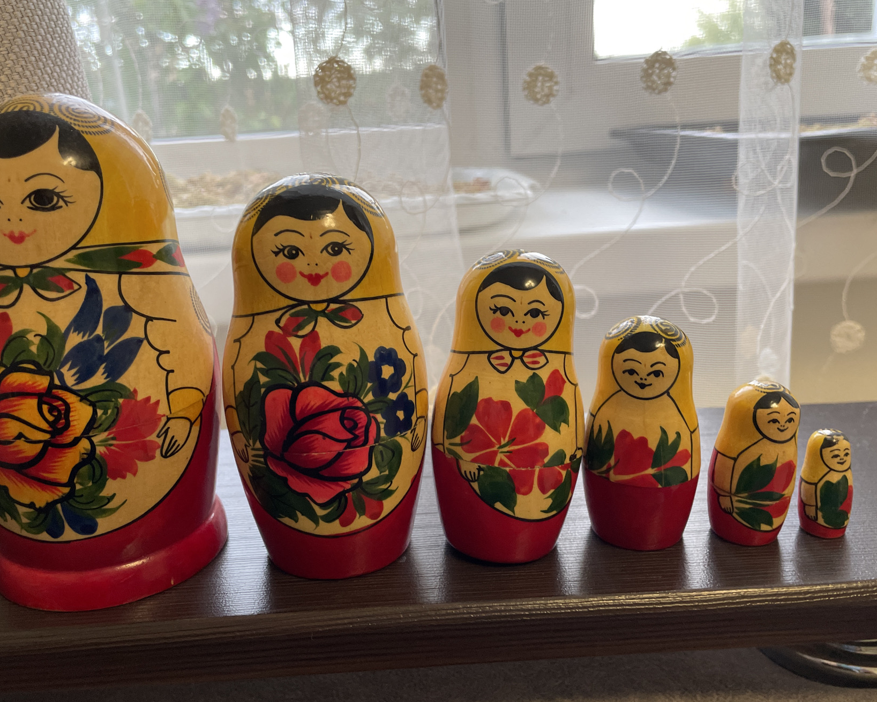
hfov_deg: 57.2
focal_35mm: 31
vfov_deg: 47.1
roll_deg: +3.8
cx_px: 444
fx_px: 805
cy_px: 349
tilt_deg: -14.4
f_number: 1.6
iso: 125
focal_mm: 4.2
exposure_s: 1/50
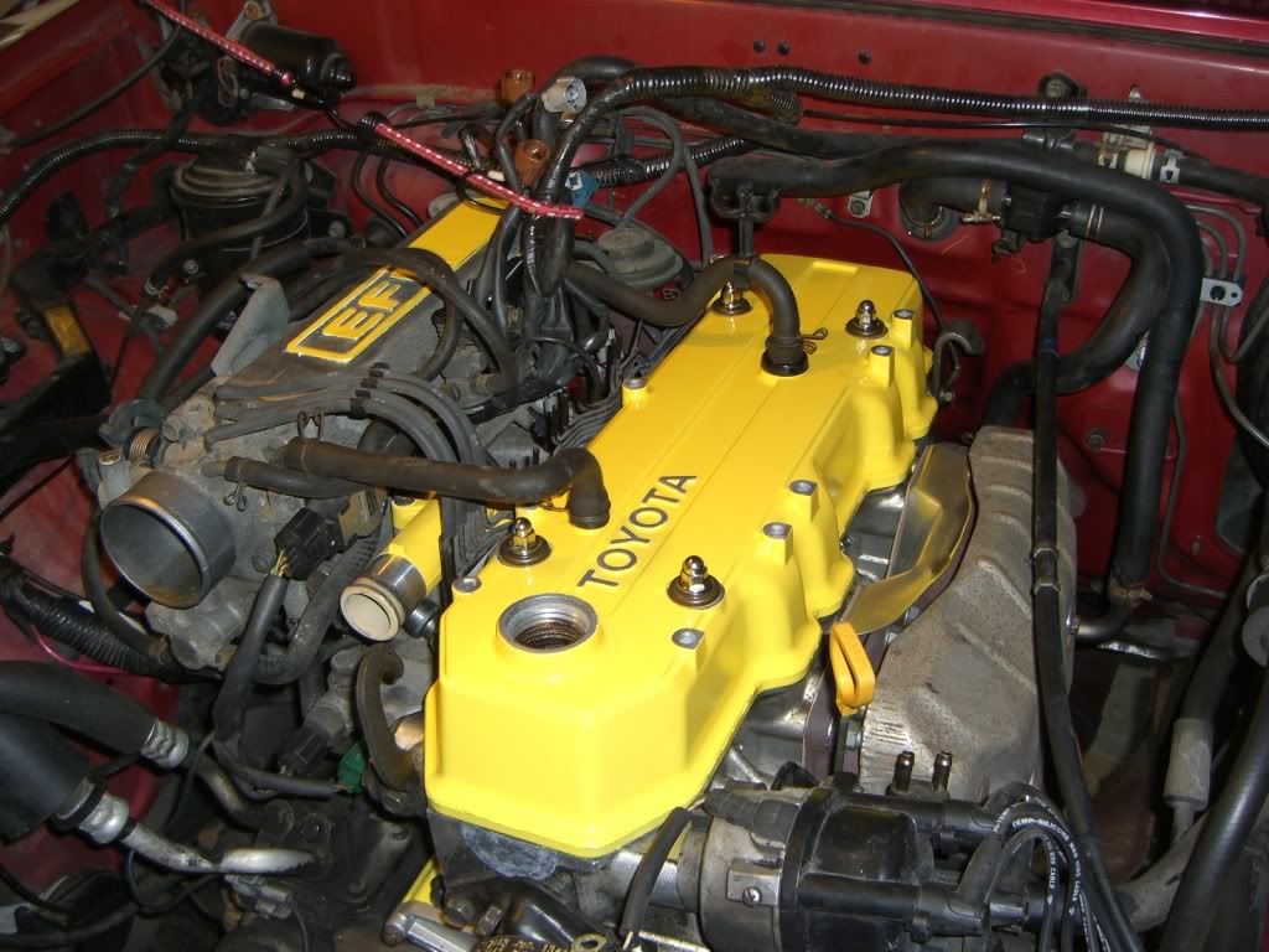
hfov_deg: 49.0
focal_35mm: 38
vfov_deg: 37.7
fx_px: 1393
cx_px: 634
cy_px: 476
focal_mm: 7.9
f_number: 2.8
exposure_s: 1/60
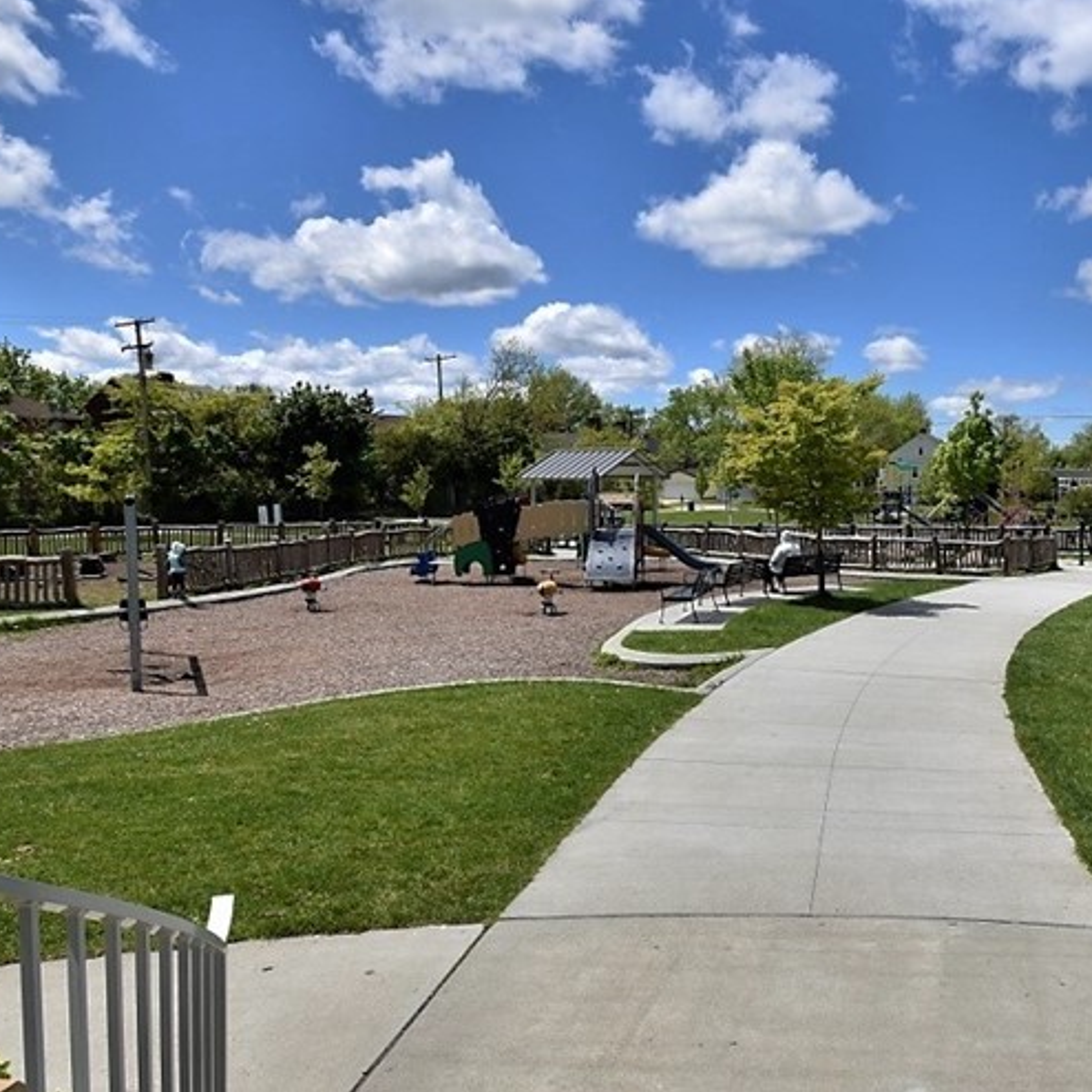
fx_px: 999
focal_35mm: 28
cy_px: 514
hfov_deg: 54.7
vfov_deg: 57.3
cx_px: 813
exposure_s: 1/500
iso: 200
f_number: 16
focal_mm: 10
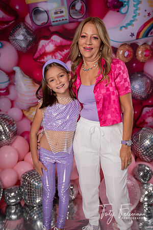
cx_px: 76
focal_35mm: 35
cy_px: 115
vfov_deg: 54.4
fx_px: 223
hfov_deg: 37.9
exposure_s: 1/250
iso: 50
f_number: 3.2
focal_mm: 35
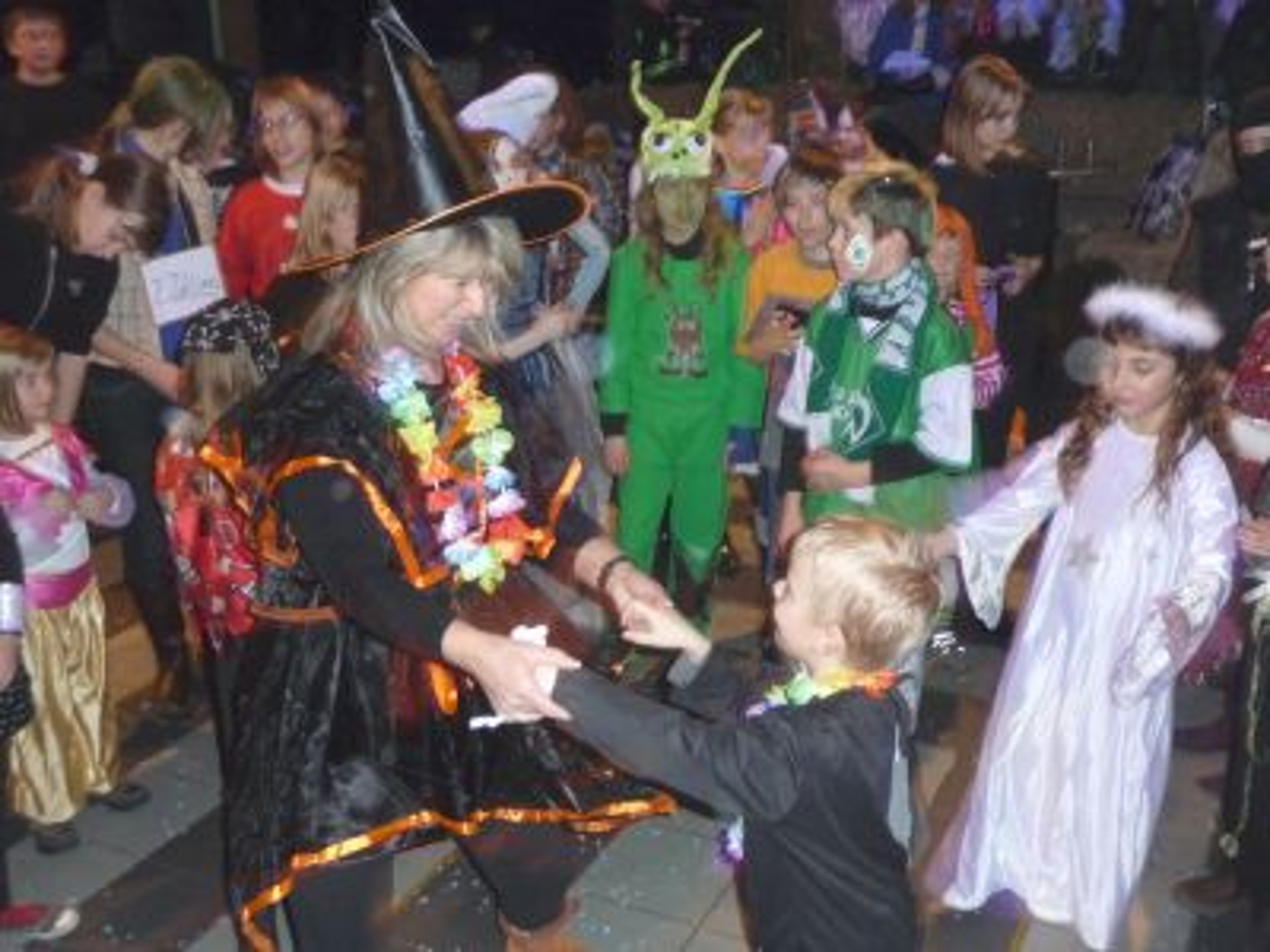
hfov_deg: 46.8
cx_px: 635
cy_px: 476
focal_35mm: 40
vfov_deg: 36.0
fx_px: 1468
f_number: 3.9
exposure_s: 1/8
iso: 640
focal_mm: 6.7
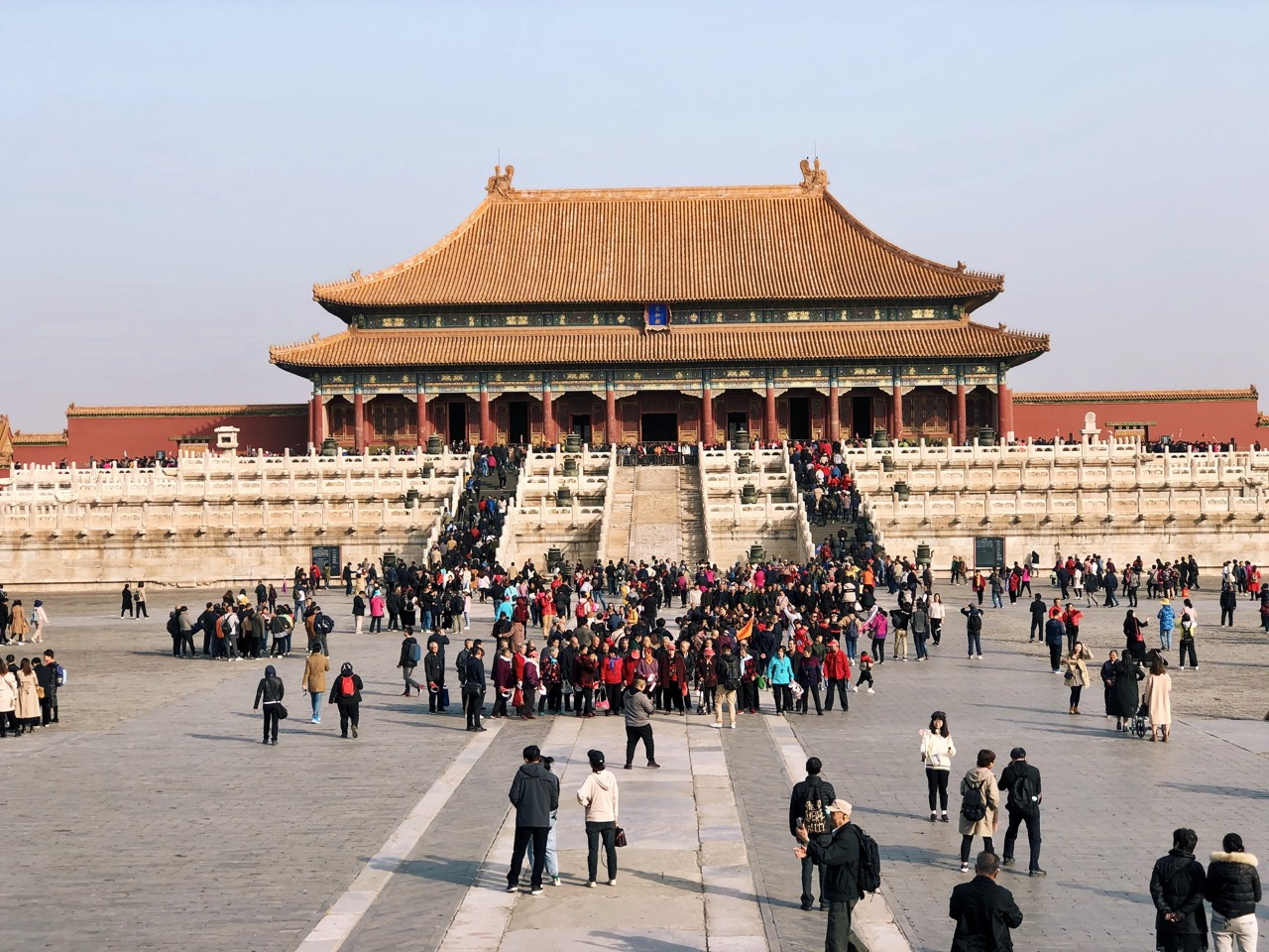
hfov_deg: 33.8
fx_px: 2090
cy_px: 476
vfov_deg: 25.7
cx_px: 634
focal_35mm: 57
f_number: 2.8
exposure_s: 1/552
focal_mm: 6.6
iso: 20
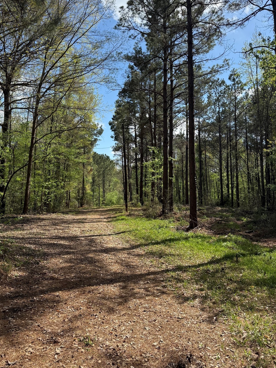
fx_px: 340
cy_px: 161
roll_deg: +1.2
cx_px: 111
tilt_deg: +6.3
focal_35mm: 32
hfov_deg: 43.9
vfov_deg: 56.7
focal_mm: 6.76
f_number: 1.78
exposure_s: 1/3759
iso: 100
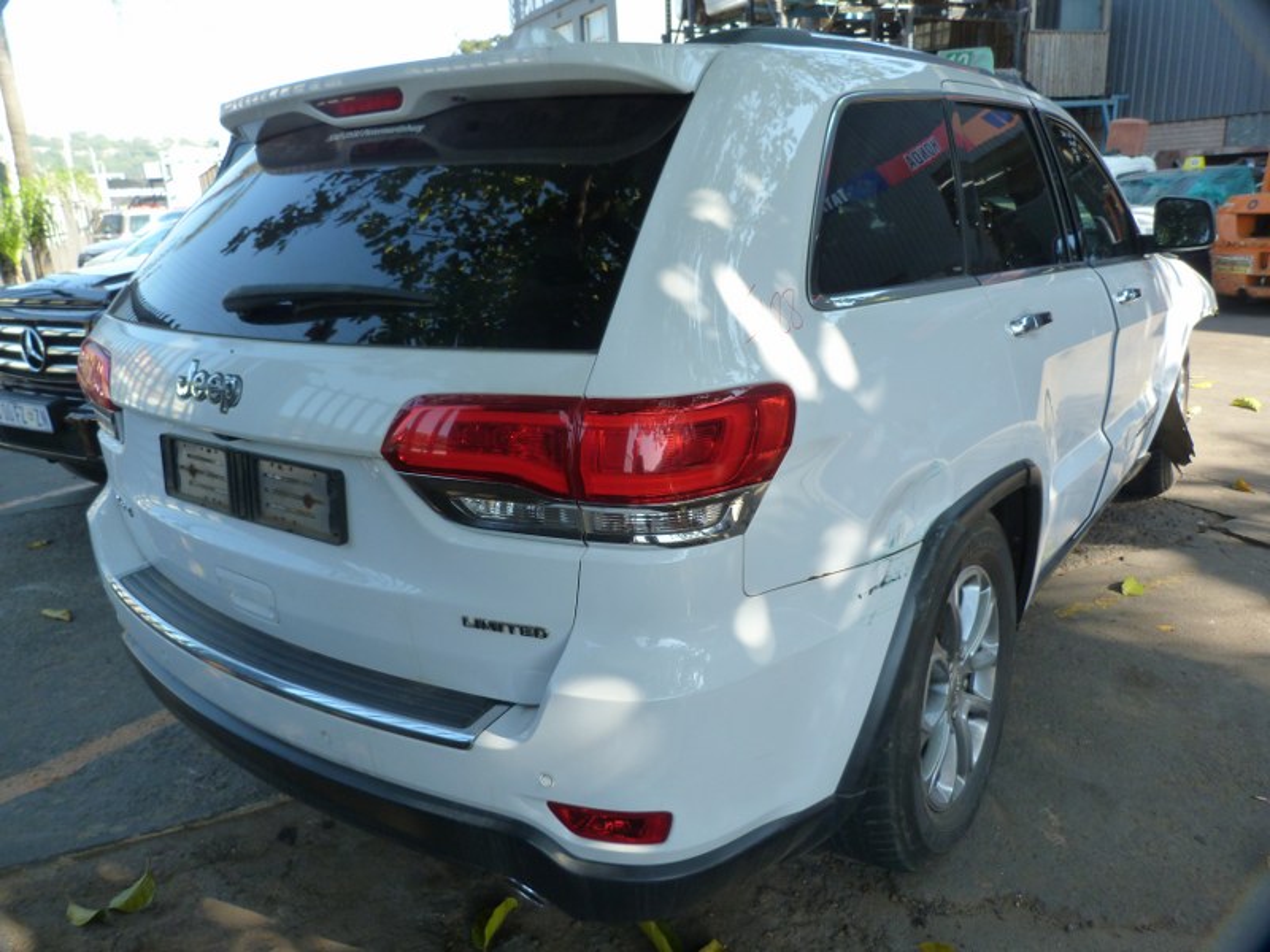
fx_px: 917
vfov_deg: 54.9
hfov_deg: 69.4
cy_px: 476
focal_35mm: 25
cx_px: 635
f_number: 3.2
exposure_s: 1/125
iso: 125
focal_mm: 4.5
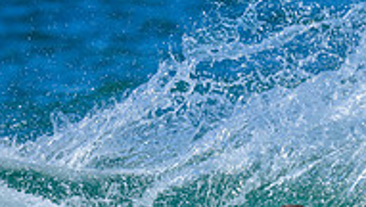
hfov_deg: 0.7
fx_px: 28724
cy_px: 291
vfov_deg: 0.4
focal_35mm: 2956
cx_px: 562
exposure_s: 1/2000
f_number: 6.3
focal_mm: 800
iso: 360
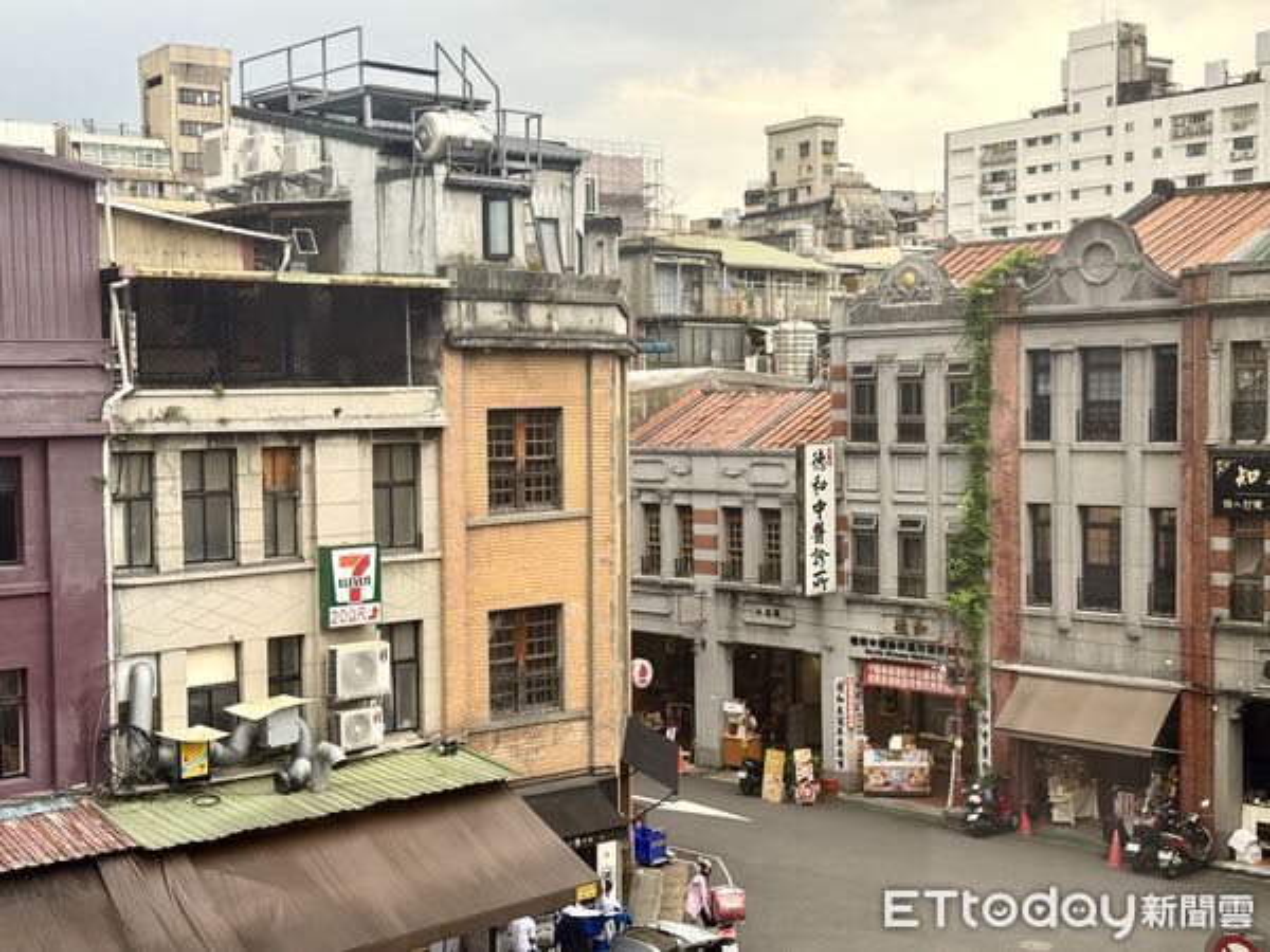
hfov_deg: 39.7
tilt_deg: -3.0
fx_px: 1761
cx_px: 635
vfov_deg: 30.3
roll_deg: +0.6
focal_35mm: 48
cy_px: 476
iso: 50
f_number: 1.78
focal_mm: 6.76
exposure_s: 1/150
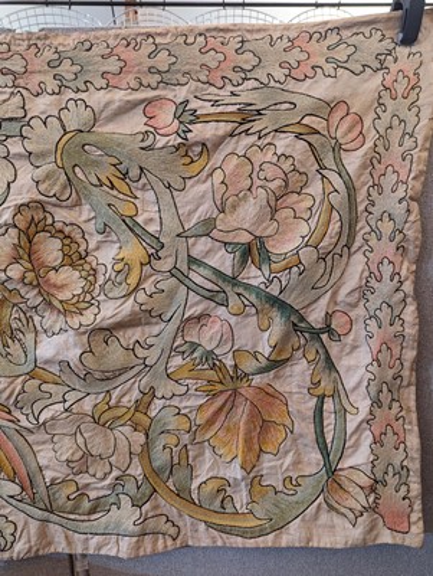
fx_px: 399
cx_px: 216
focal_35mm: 24
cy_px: 288
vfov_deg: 71.5
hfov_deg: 56.9
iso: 960
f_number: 1.85
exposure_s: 1/100
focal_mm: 6.81
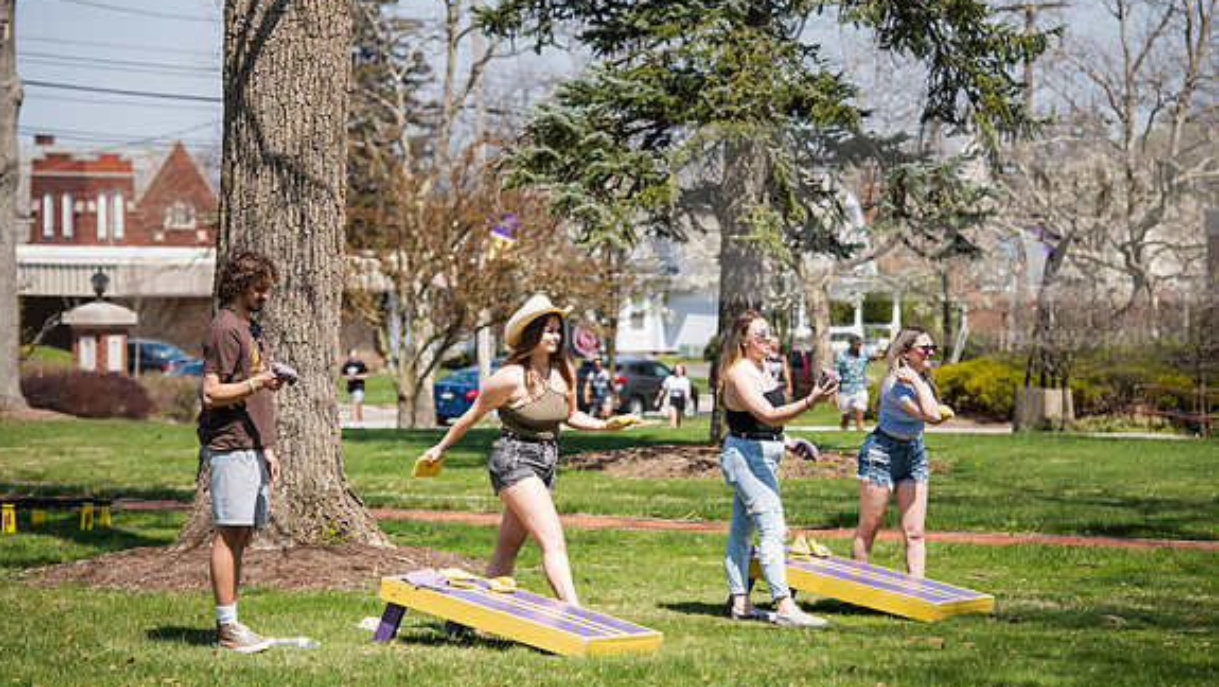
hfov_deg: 16.3
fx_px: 4268
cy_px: 381
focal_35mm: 132
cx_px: 606
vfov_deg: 9.2
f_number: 4.5
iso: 125
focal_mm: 125
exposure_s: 1/640
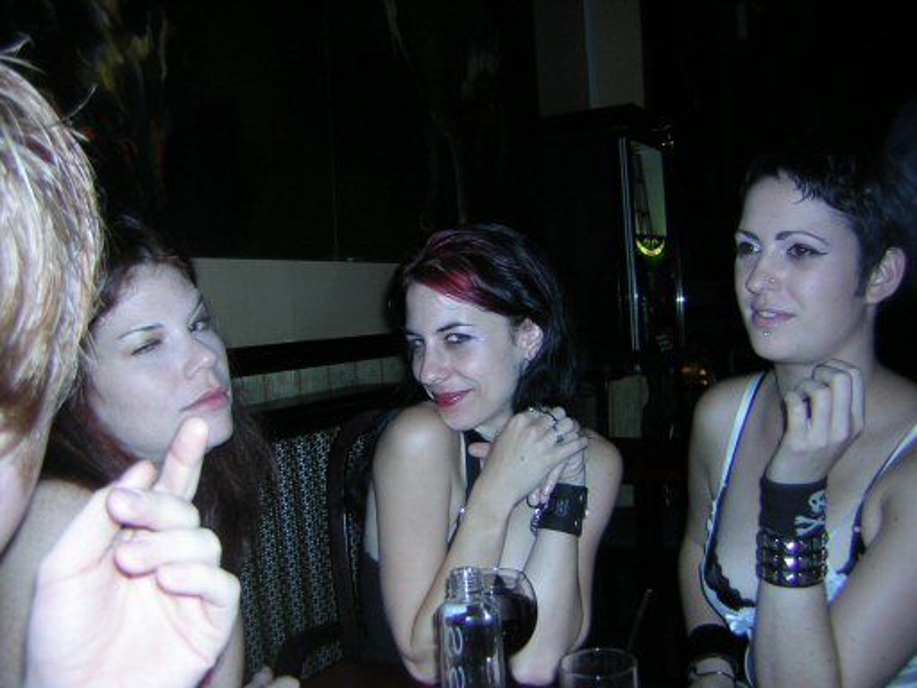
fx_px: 954
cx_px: 458
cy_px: 344
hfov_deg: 51.4
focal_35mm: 36
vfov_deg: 39.7
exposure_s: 1/60.1
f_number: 2.6
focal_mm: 4.7
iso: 50
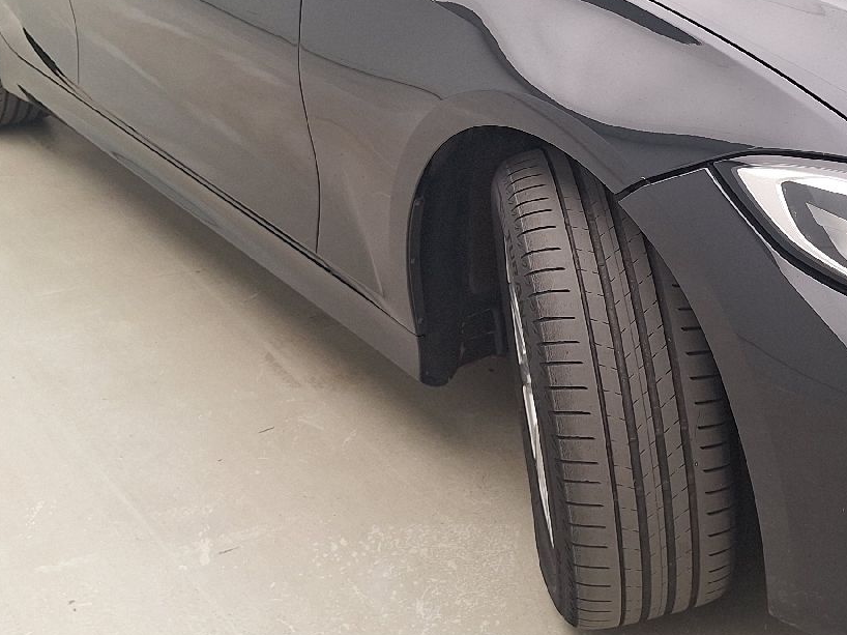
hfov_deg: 33.9
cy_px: 102
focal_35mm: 54
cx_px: 738
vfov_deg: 26.4
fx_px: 1321
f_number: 1.8
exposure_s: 1/100
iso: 64
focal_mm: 5.54
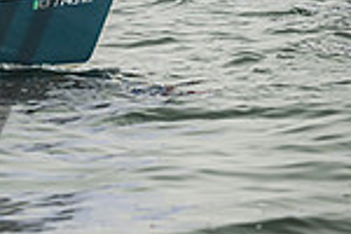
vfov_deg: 1.7
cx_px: -201
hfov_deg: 2.6
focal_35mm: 796
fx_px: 7760
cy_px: -78
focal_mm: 200
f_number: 5
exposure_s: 1/4000
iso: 280
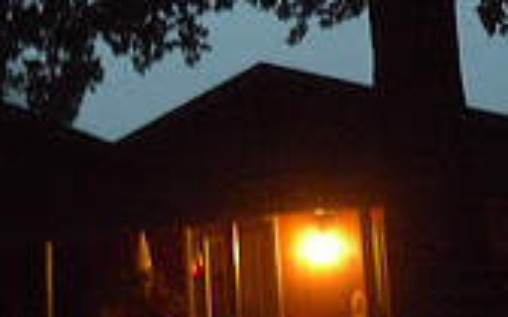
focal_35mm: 88
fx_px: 1218
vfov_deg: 14.8
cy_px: 77
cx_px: 151
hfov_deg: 23.4
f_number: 2
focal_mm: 5.1
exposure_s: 1/25
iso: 800
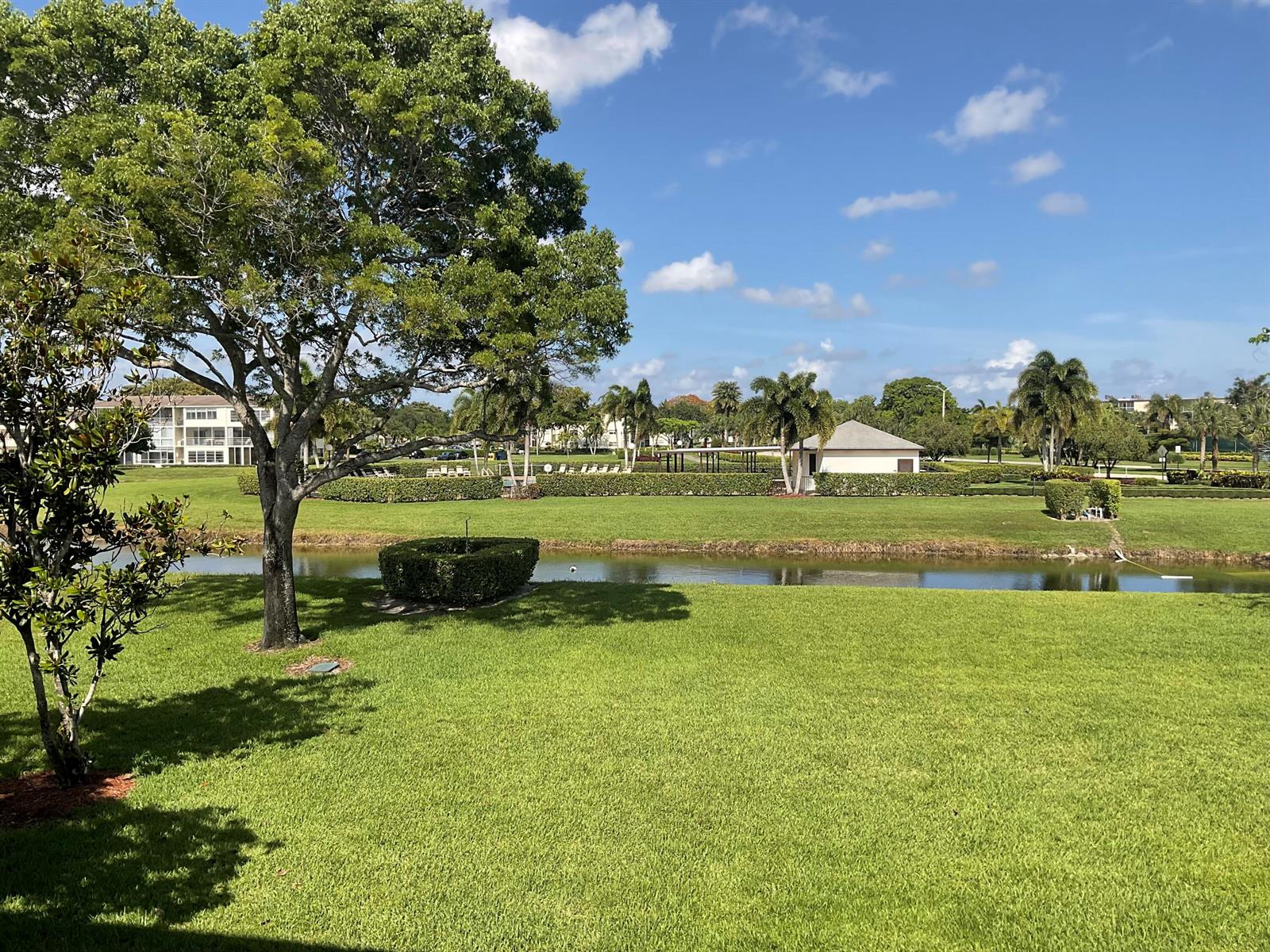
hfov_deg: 61.7
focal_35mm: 29
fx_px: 1064
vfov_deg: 48.2
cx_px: 635
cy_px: 476
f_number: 1.8
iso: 16
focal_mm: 3
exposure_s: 1/1848
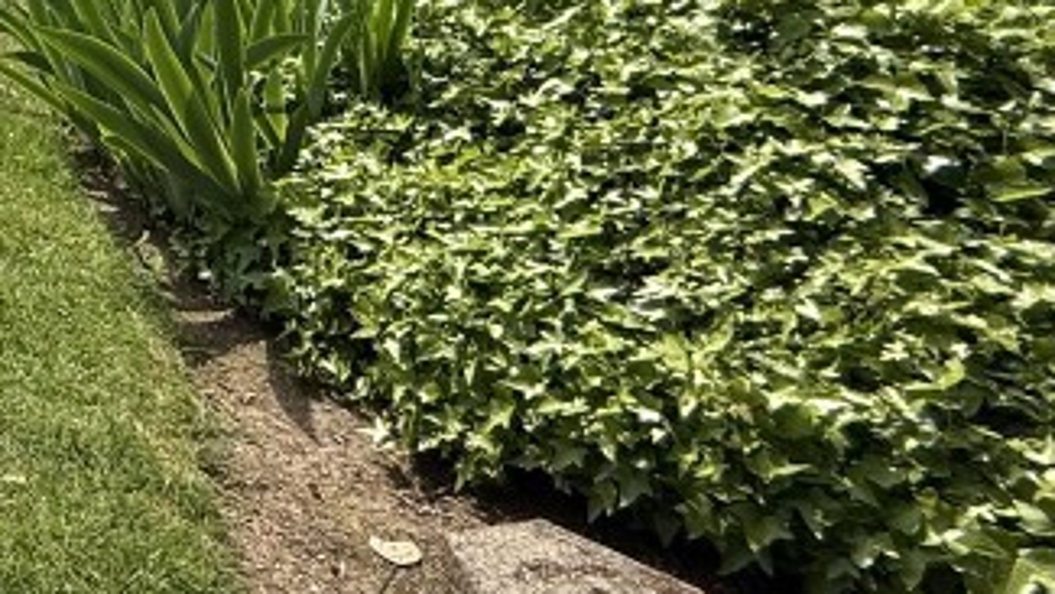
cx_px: -604
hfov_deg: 26.8
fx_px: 1343
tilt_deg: -5.6
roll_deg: -0.1
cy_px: -282
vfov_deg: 21.3
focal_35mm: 48
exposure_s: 1/1795
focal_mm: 2.22
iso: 64
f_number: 2.2
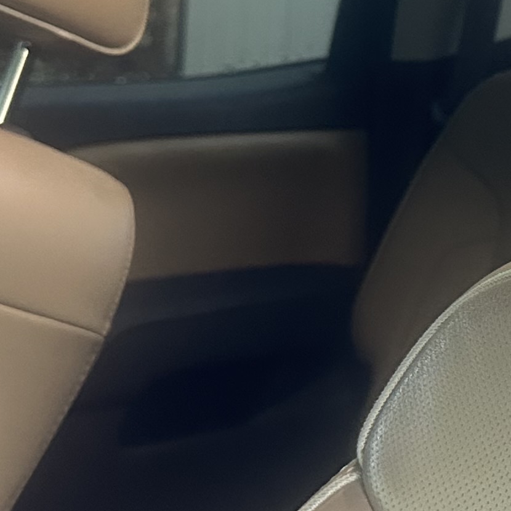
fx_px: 1720
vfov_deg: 16.8
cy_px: 135
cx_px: 729
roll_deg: -5.6
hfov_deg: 15.7
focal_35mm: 103
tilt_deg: -7.4
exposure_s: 1/60
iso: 500
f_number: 1.78
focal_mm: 6.86
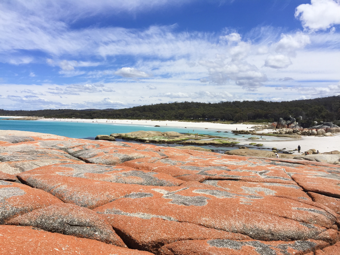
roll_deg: -1.8
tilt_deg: -3.3
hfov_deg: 61.7
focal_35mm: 29
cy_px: 128
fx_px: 285
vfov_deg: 48.2
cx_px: 170
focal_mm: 4.15
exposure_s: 1/3968
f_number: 2.2
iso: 32
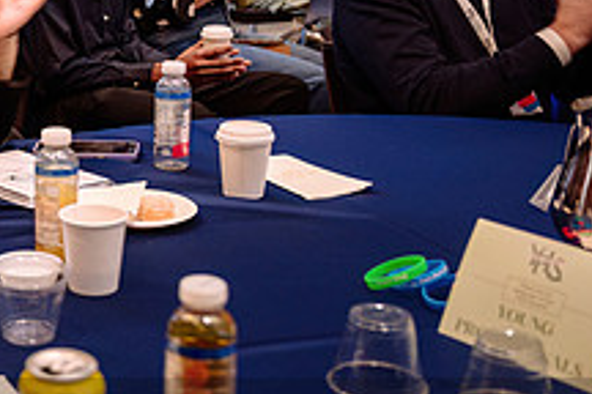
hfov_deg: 24.3
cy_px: 84
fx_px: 1283
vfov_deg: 17.4
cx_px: -57
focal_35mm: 78
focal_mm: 27.5
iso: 640
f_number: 2.8
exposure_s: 1/80
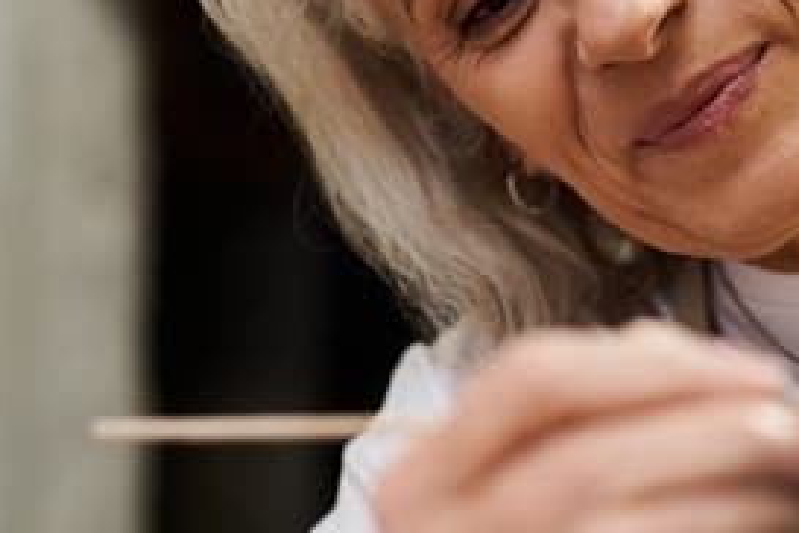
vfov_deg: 11.3
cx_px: 773
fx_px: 2685
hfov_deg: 16.6
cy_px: 158
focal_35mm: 121
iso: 640
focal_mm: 55
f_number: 2.8
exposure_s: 1/320
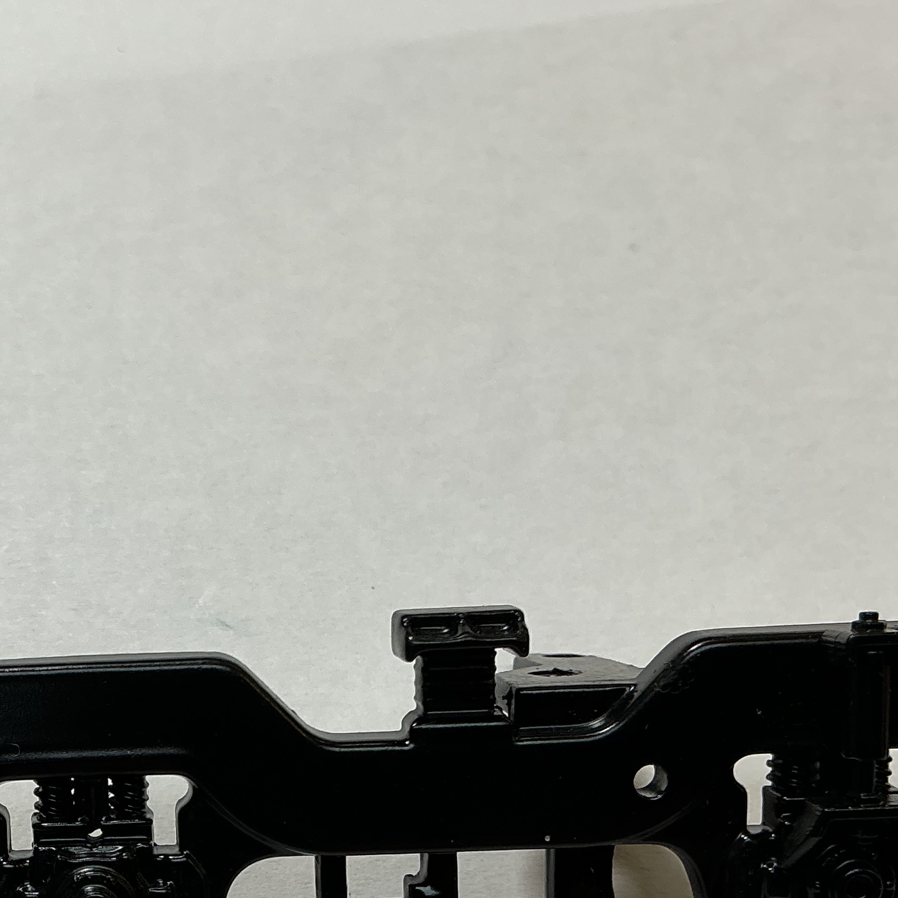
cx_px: 60
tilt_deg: -61.1
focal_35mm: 61
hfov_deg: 27.0
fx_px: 1790
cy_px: 771
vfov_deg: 27.4
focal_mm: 3
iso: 20
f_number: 1.8
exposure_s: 1/152
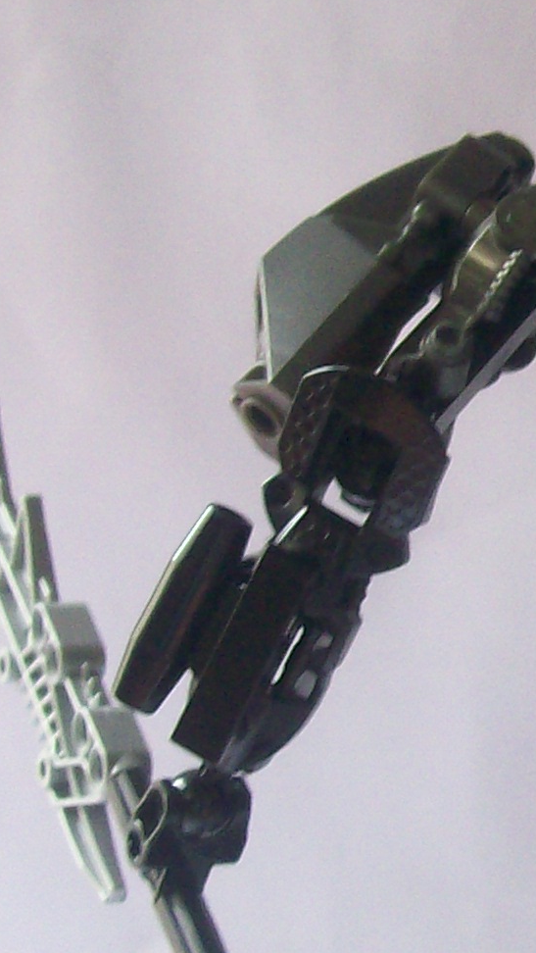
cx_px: 812
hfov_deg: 9.5
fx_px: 3132
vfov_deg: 17.3
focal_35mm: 124
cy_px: 577
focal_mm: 6
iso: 116
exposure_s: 1/32
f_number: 2.7
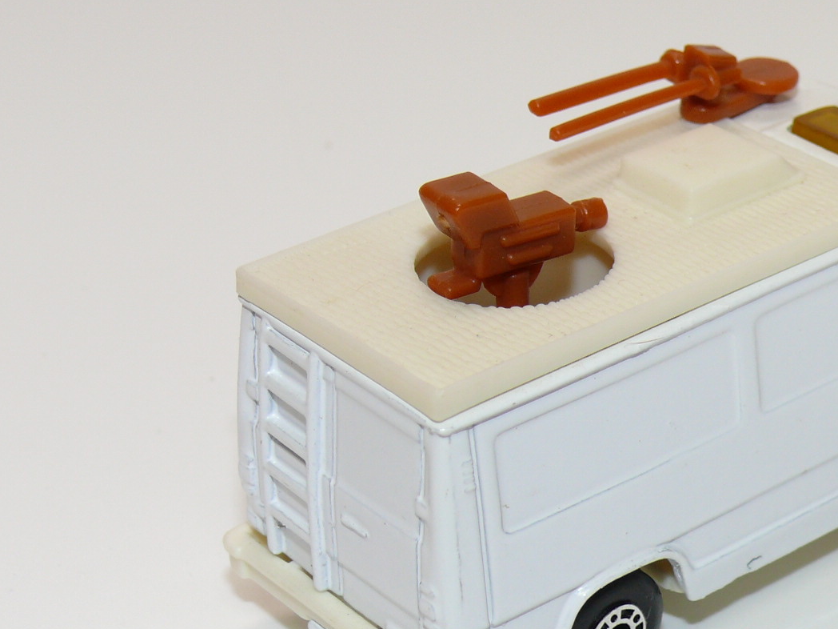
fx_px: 2736
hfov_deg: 17.3
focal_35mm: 113
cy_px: 337
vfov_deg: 13.1
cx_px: 638
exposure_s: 1/30
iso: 100
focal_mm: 11.1
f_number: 4
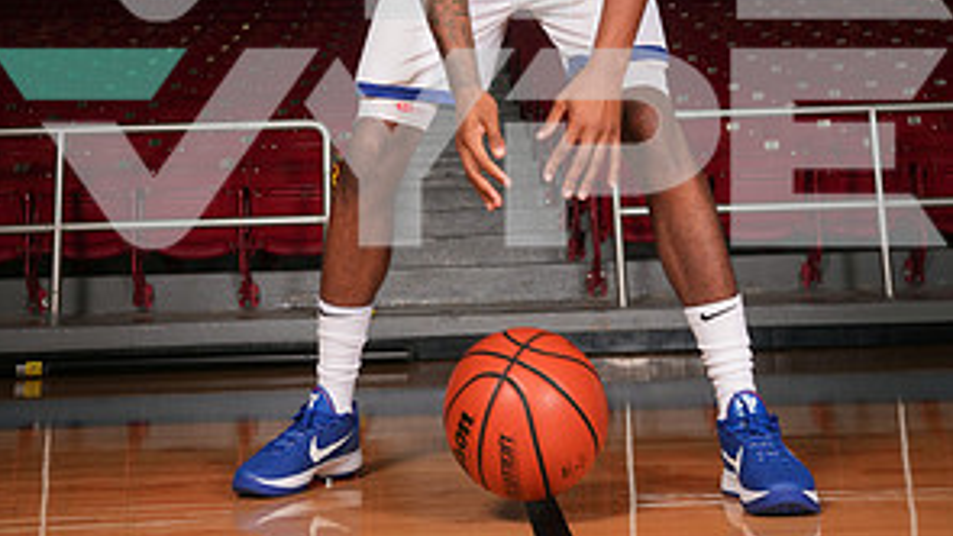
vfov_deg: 20.3
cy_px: -77
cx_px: 475
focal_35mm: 56
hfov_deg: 37.2
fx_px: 1415
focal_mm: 35
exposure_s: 1/200
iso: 400
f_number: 8
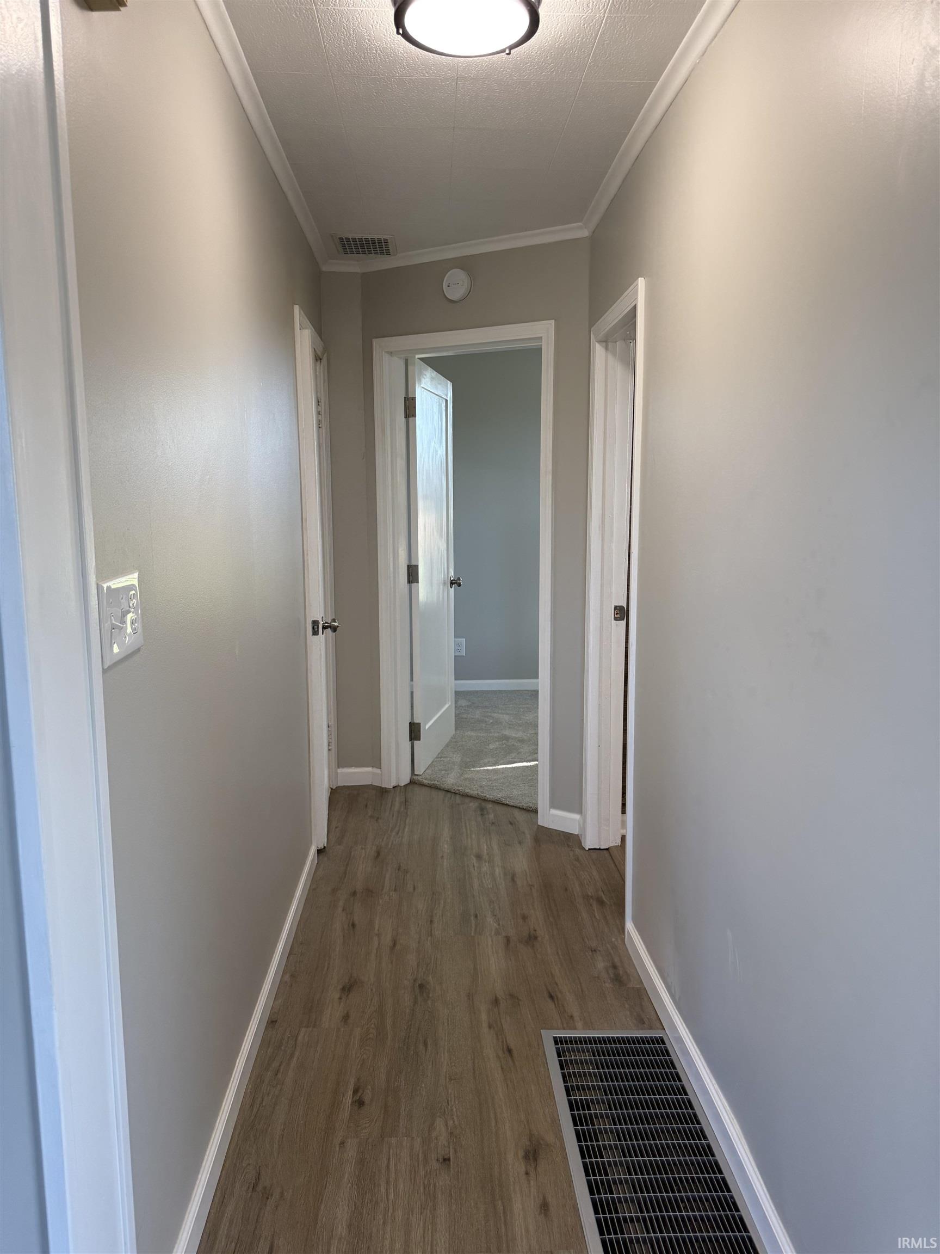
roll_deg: +0.0
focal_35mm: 24
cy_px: 627
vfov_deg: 71.6
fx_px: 869
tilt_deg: -8.9
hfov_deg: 56.8
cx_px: 470
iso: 160
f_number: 1.78
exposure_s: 1/120
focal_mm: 6.76
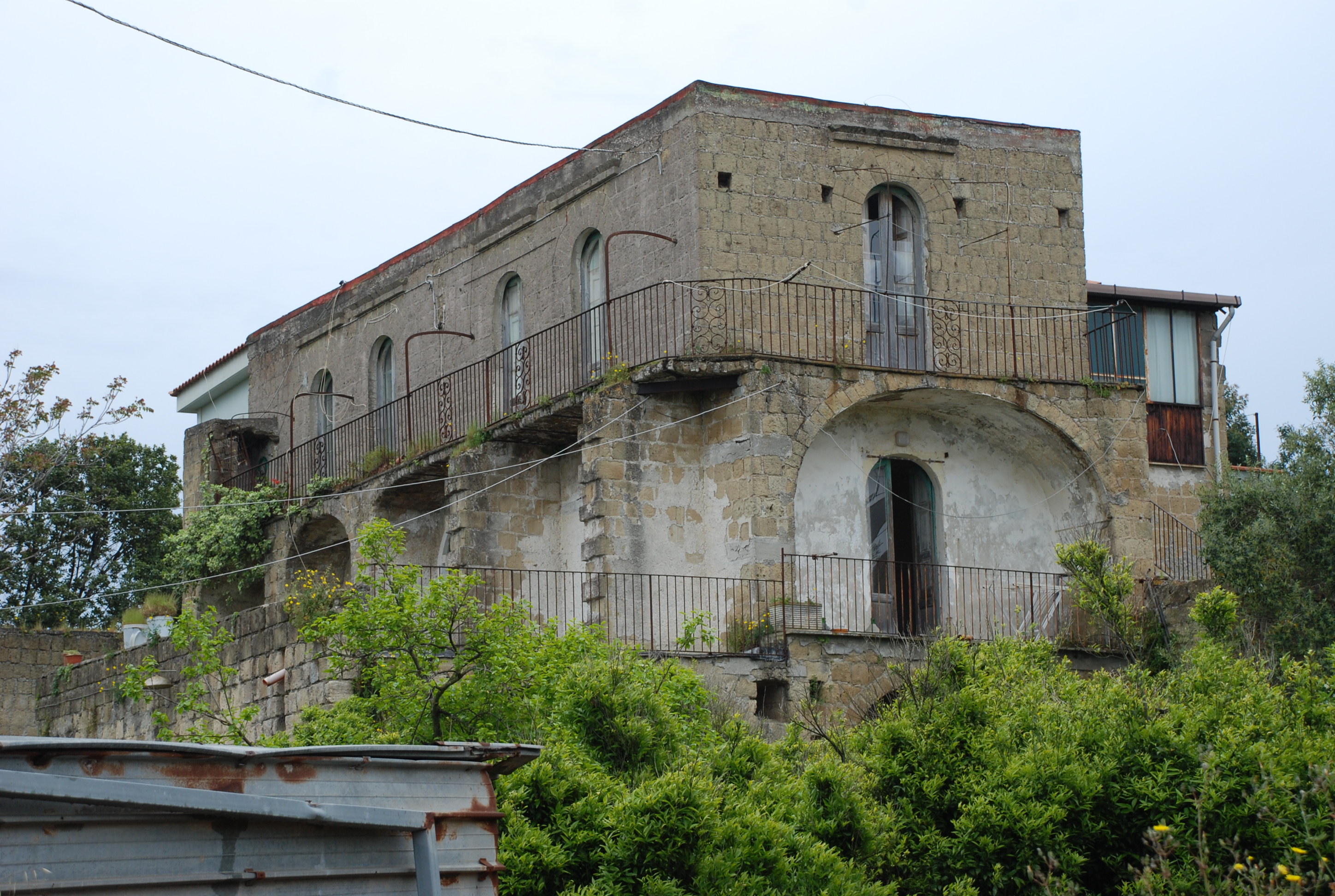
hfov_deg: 25.9
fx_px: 2898
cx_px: 668
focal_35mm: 78
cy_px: 448
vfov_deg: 17.6
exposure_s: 1/250
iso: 250
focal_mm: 52
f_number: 8
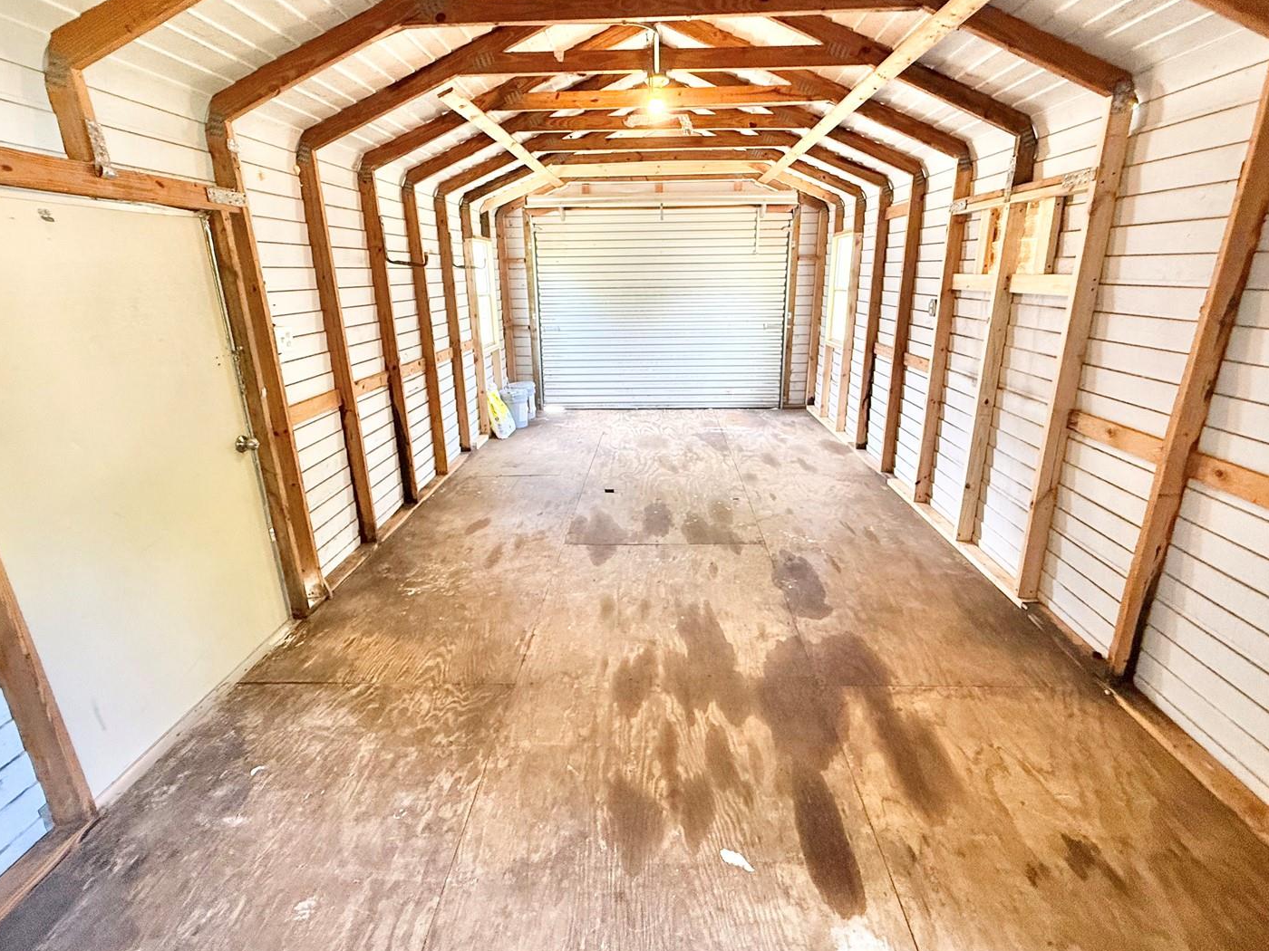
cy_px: 449
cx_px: 647
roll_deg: +0.6
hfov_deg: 94.5
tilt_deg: -16.6
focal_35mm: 16
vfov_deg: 78.0
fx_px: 587
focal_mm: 2.22
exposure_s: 1/71
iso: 320
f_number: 2.2
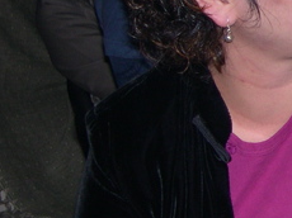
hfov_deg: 12.8
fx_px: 1188
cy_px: 8
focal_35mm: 141
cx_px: 511
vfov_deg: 10.4
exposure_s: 1/60
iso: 100
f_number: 2.8
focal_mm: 8
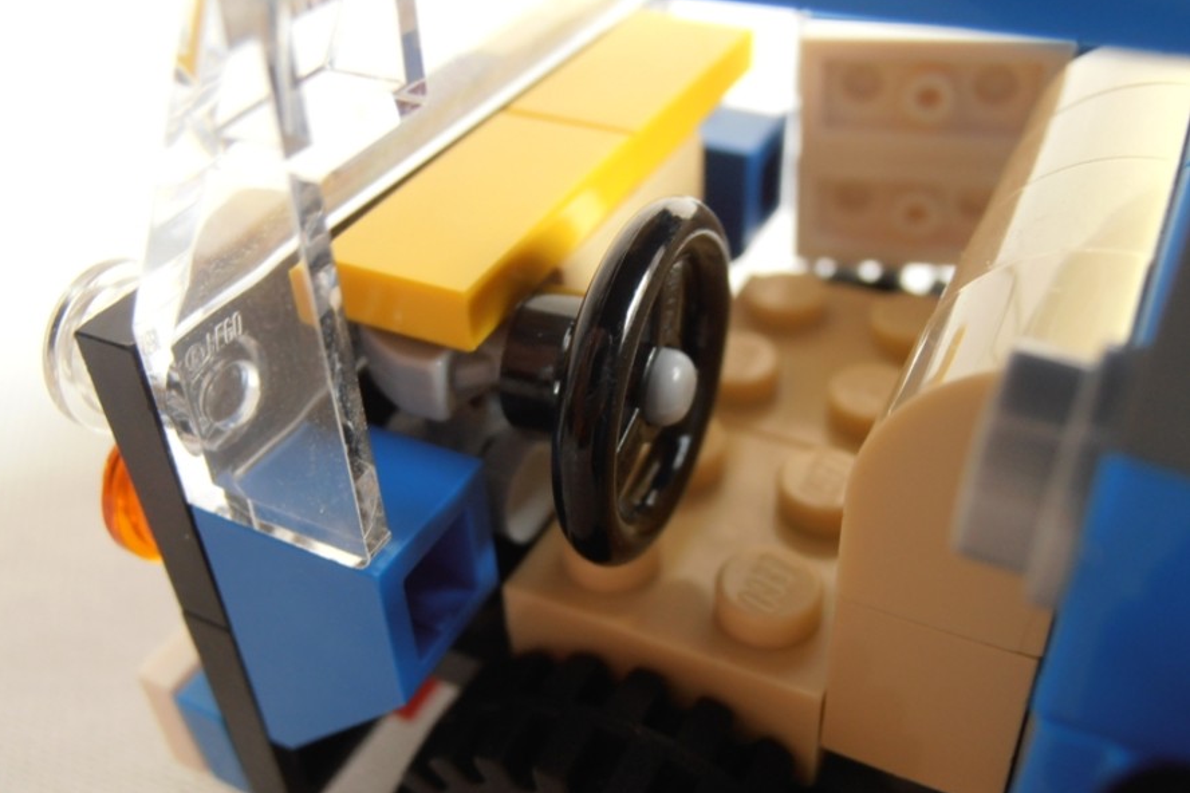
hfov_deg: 49.6
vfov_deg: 34.2
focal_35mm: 39
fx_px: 1289
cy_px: 412
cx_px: 588
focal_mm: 6.61
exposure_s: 1/40
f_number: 3.9
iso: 100
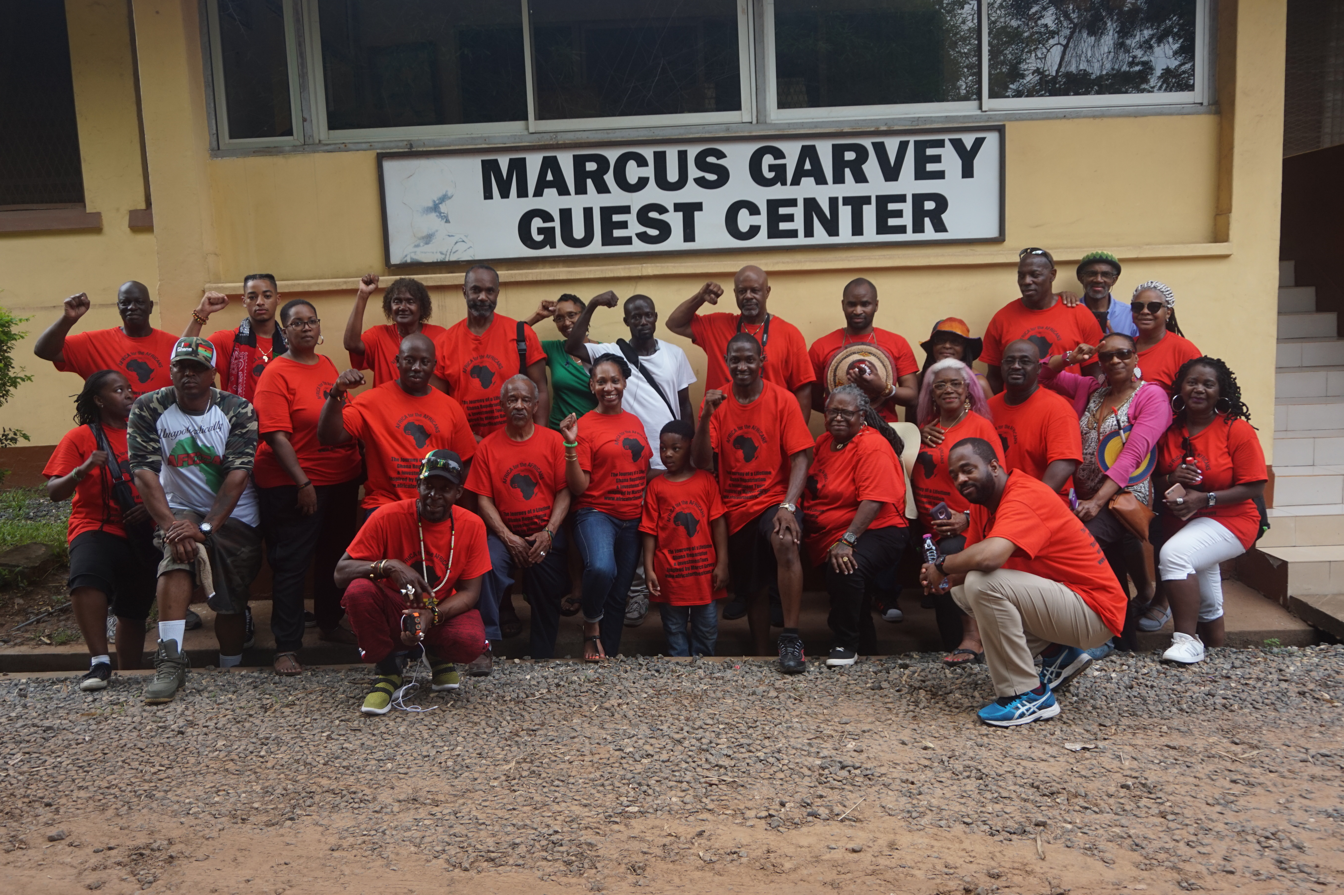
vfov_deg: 43.6
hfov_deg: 62.0
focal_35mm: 30
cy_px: 448
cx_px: 672
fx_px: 1119
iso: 200
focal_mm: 20
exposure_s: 1/160
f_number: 4
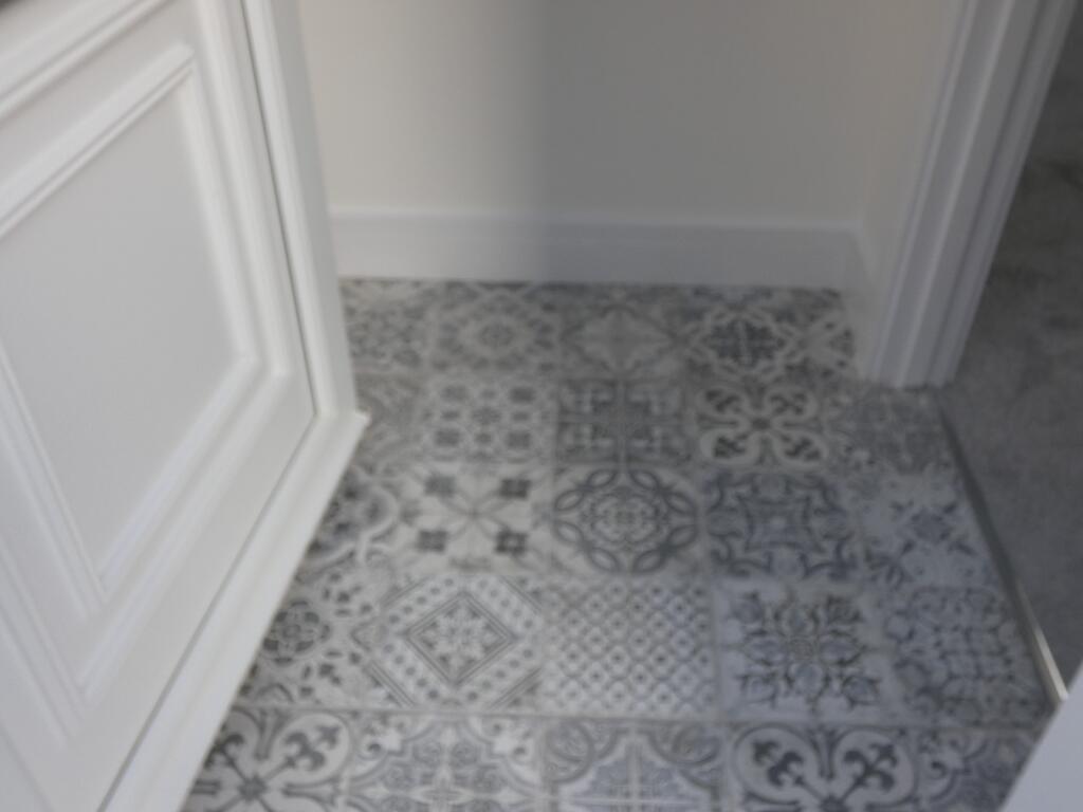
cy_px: 406
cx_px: 542
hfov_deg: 55.4
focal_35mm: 33
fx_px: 1032
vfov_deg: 42.9
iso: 80
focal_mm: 6
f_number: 3.4
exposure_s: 1/100
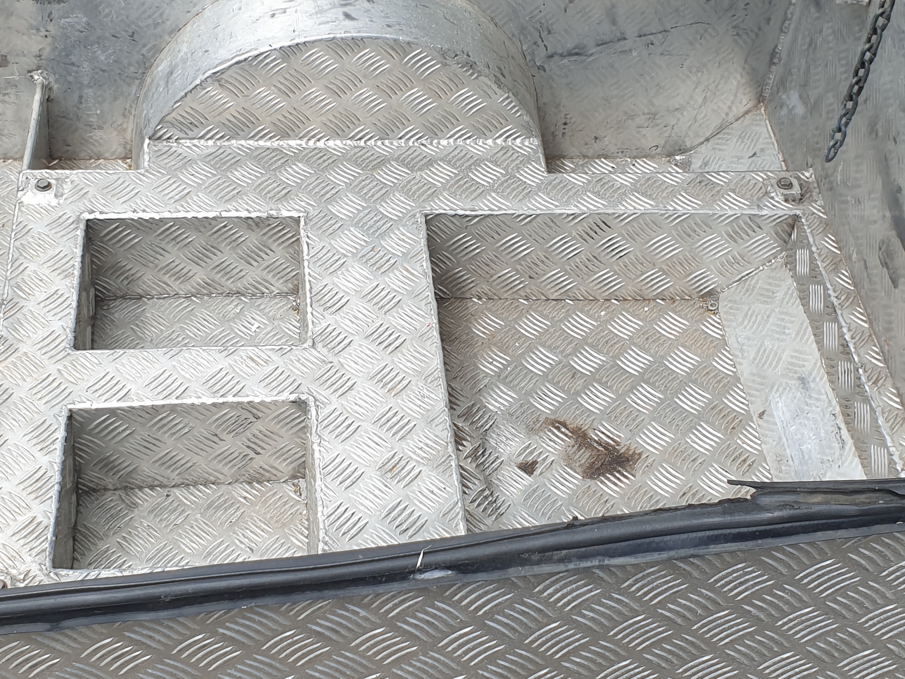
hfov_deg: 32.7
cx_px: 416
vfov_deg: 24.8
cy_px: 313
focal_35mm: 59
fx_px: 1543
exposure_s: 1/812
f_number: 2.4
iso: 50
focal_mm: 4.3
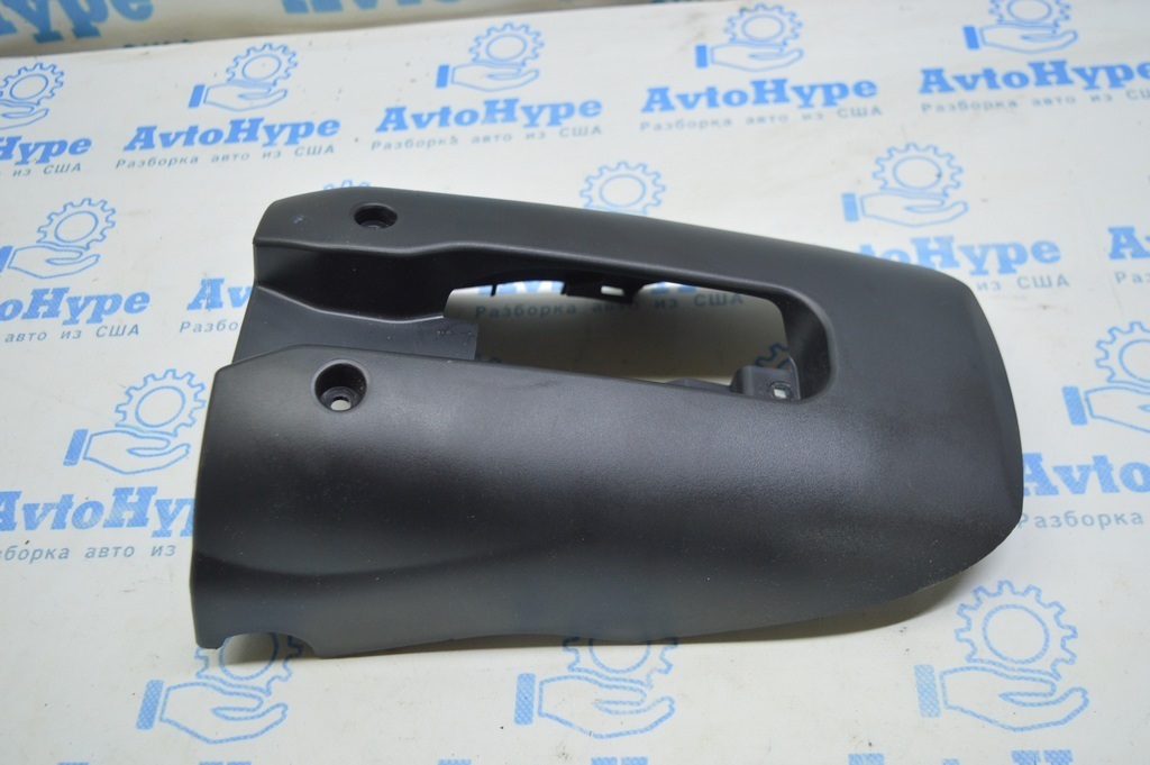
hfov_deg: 53.2
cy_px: 382
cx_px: 575
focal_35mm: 36
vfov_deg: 36.8
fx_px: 1149
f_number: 4
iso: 400
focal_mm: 24
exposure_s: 1/40
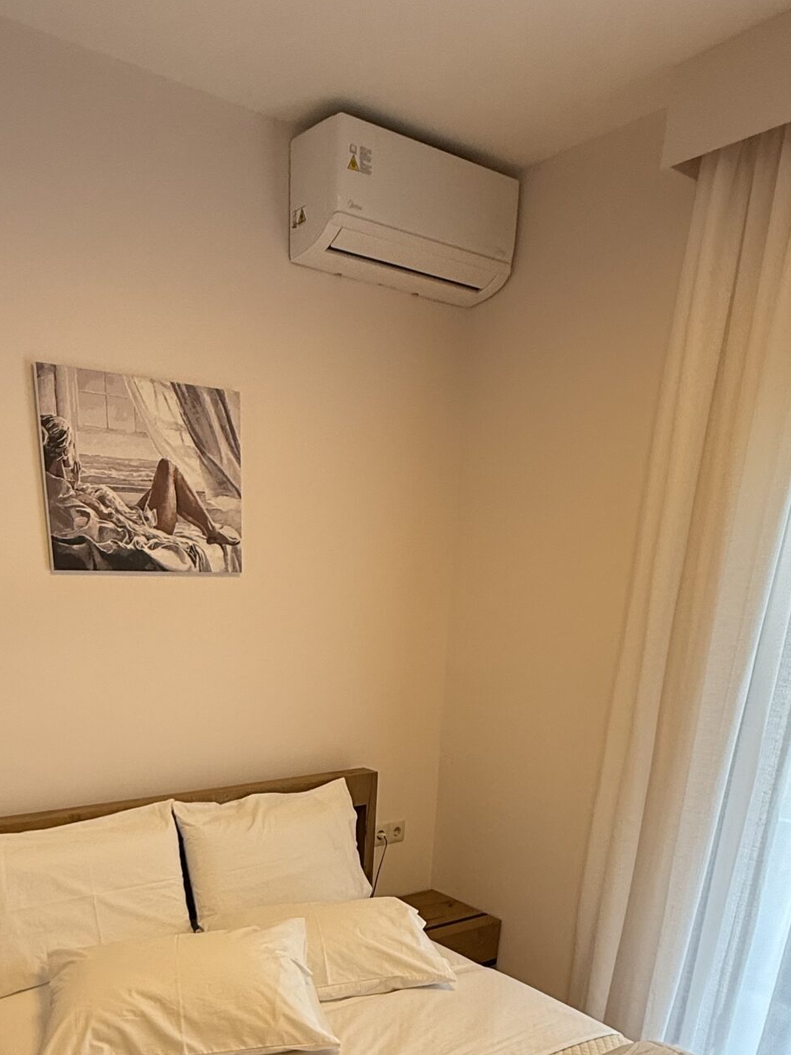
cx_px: 321
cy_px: 905
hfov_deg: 49.5
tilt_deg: -20.6
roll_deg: -1.6
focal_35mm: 28
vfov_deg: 56.7
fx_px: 853
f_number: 2.2
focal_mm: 2.22
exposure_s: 1/99
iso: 160
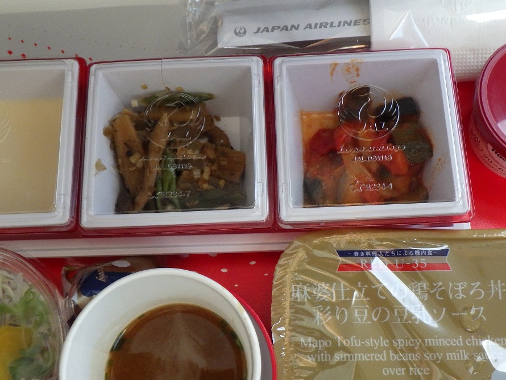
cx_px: 270
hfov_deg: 42.9
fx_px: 643
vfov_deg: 32.9
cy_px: 200
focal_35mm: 44
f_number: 3.8
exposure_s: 1/50
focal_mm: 6.1
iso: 400
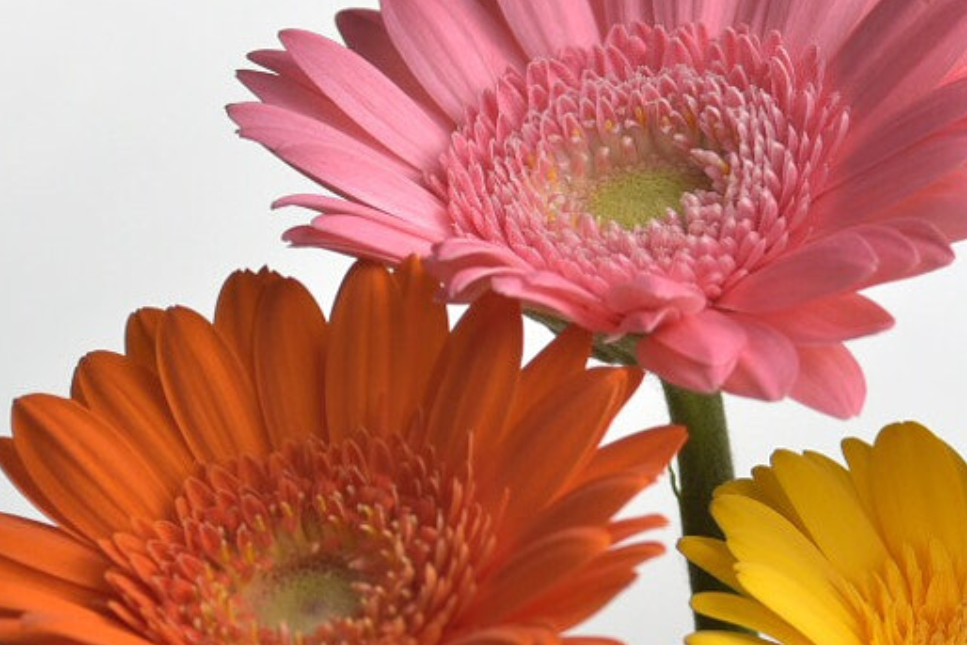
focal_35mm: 327
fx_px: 8786
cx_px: 944
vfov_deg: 4.2
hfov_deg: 6.3
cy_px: 317
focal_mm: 105
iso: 200
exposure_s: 1/50
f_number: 8
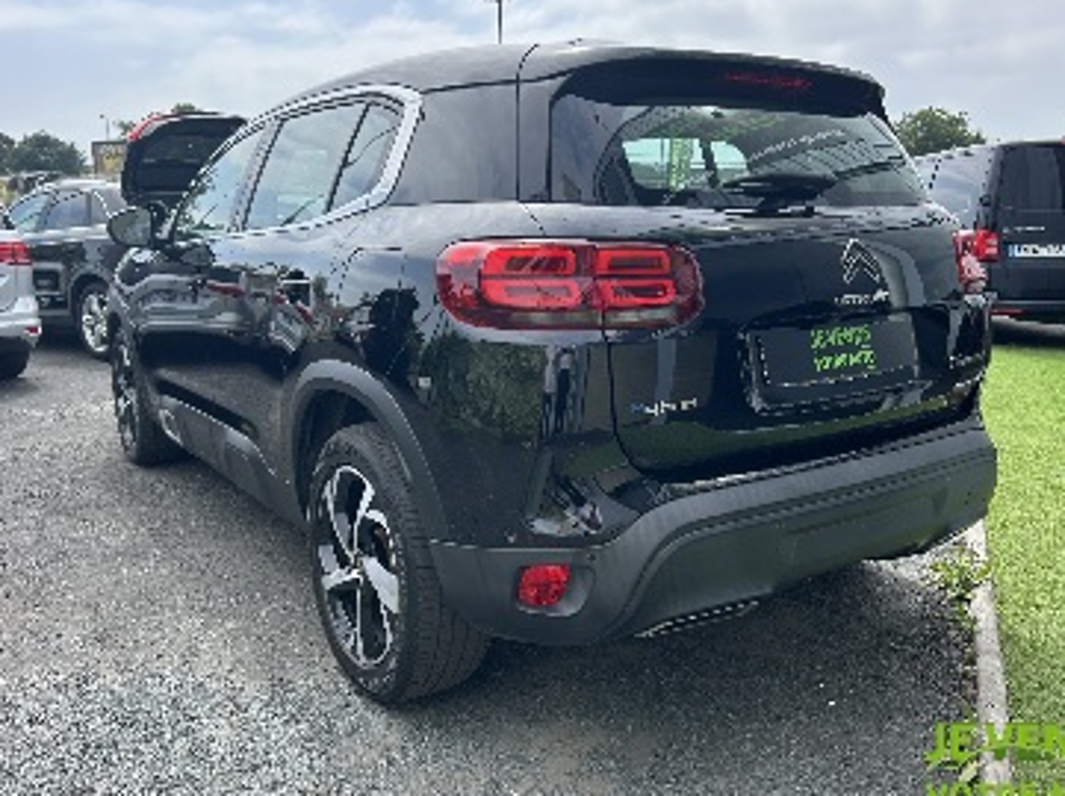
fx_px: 922
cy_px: 374
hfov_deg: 60.0
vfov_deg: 46.7
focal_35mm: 30
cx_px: 540
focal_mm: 5.7
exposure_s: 1/2083
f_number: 1.5
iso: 50
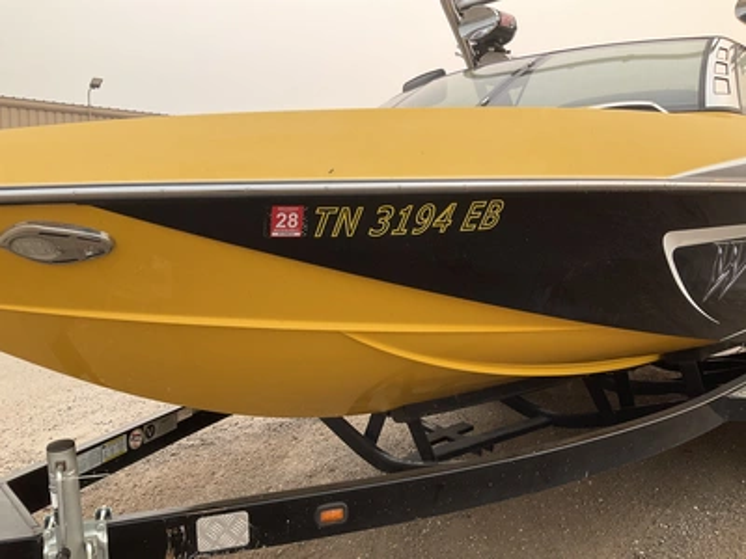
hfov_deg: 61.7
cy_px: 280
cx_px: 373
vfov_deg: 48.2
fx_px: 625
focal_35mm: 29
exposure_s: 1/613
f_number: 1.8
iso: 25
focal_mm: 3
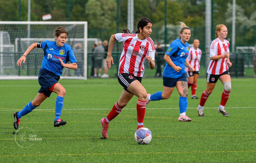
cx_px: 133
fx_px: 2181
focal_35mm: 311
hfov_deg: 6.7
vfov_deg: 4.3
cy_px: 55
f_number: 5
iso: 560
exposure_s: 1/1600
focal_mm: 190
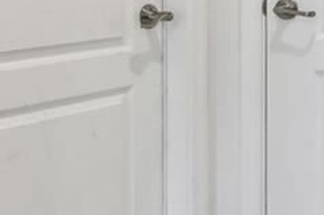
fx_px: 908
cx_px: 893
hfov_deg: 12.4
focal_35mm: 101
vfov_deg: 12.9
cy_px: -94
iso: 100
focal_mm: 10
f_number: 7.1
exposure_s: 1/1.67
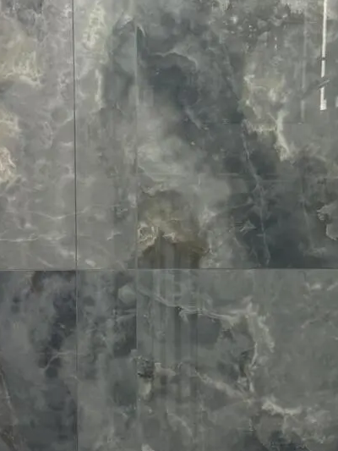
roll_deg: -0.9
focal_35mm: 90
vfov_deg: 21.6
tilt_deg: -6.5
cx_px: 234
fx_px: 1171
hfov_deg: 16.4
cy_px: 328
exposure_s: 1/62
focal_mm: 6.76
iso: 125
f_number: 1.78
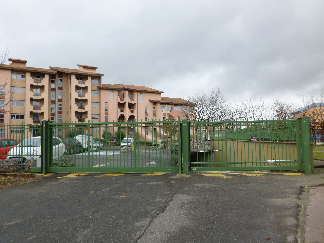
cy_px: 122
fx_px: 262
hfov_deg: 63.4
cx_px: 162
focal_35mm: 28
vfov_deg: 49.7
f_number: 3.3
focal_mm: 5
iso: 100
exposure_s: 1/60
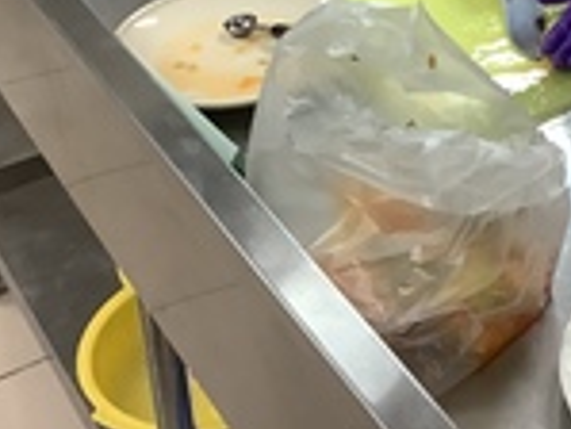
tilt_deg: -24.3
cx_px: 560
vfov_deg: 16.8
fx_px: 1370
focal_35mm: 83
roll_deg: +0.3
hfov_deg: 22.7
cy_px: -123
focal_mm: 3.3
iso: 200
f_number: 2.4
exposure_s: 1/60
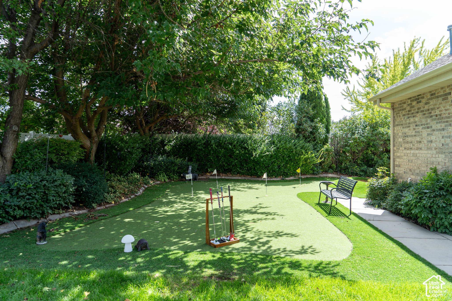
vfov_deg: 53.1
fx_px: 301
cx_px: 226
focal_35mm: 24
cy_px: 150
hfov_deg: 73.7
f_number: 5
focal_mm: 24
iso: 100
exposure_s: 1/125
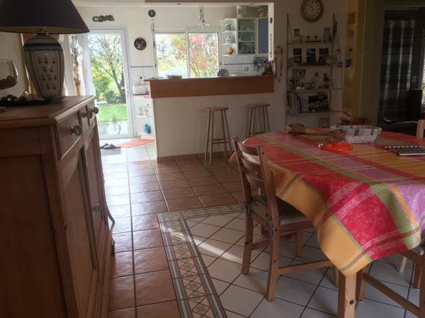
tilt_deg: -12.4
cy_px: 159
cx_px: 212
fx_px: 356
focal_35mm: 29
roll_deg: +1.1
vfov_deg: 48.2
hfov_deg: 61.7
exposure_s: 1/100
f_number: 2.2
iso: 40
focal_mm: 4.15
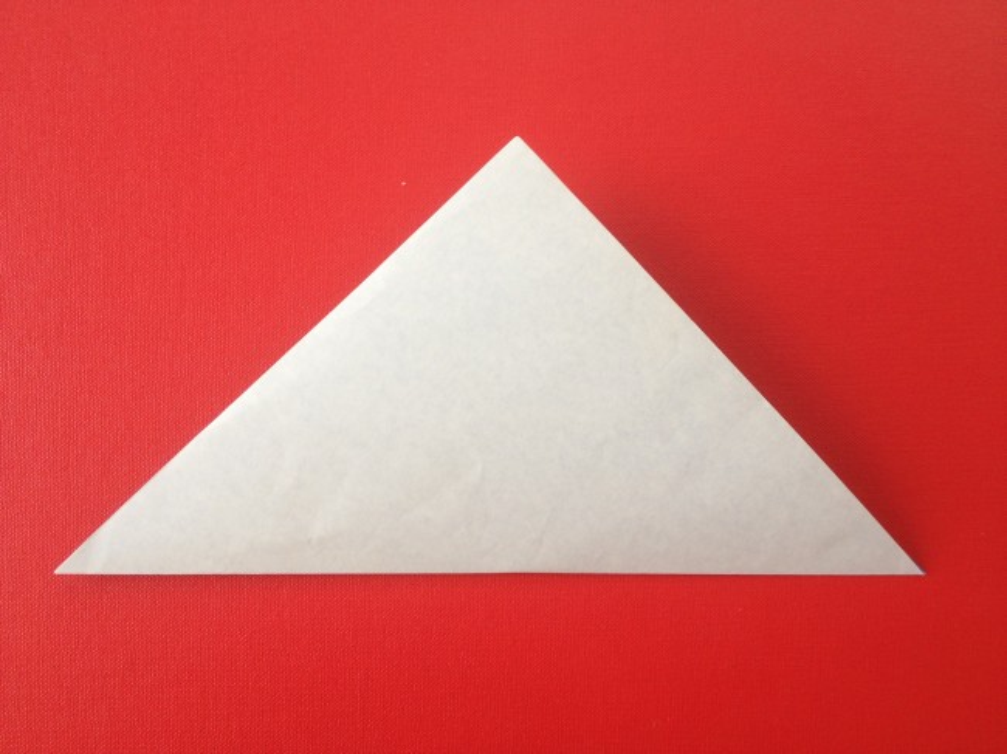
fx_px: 1018
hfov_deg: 52.6
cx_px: 504
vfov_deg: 40.7
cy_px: 377
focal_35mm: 35
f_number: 2.4
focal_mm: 4.28
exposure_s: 1/20
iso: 50
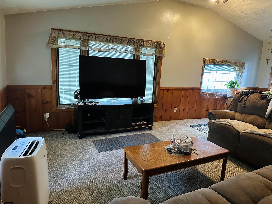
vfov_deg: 56.8
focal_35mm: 24
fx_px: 189
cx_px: 136
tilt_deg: -10.2
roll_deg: -3.1
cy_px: 102
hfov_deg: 71.6
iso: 800
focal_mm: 6.86
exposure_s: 1/60
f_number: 1.78
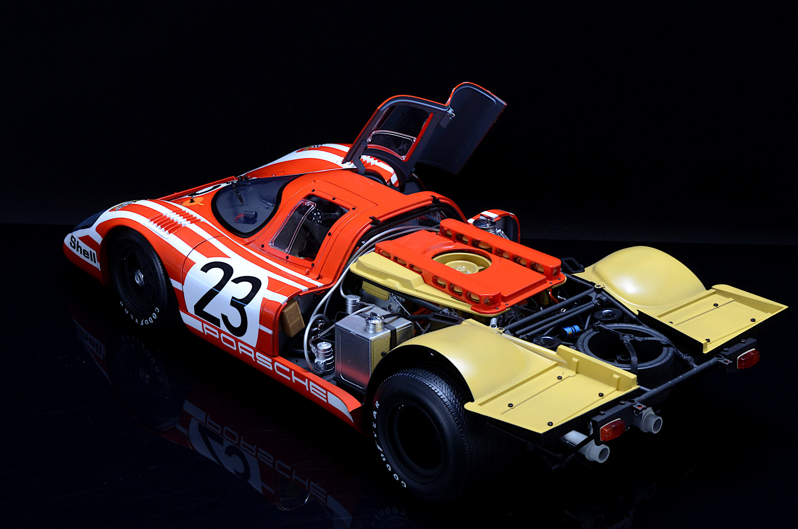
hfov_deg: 27.0
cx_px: 399
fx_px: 1659
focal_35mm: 75
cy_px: 264
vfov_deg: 18.1
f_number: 18
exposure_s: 1/8
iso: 800
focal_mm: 50
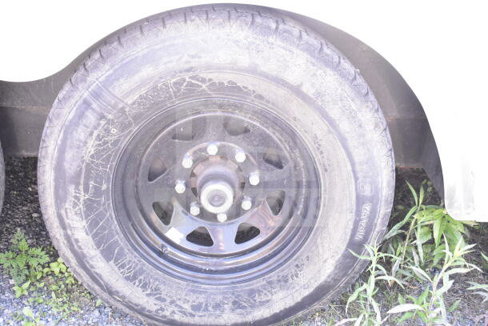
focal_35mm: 46
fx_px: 630
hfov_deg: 42.3
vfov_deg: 29.0
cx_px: 244
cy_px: 163
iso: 1600
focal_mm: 31
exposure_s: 1/160
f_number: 6.3
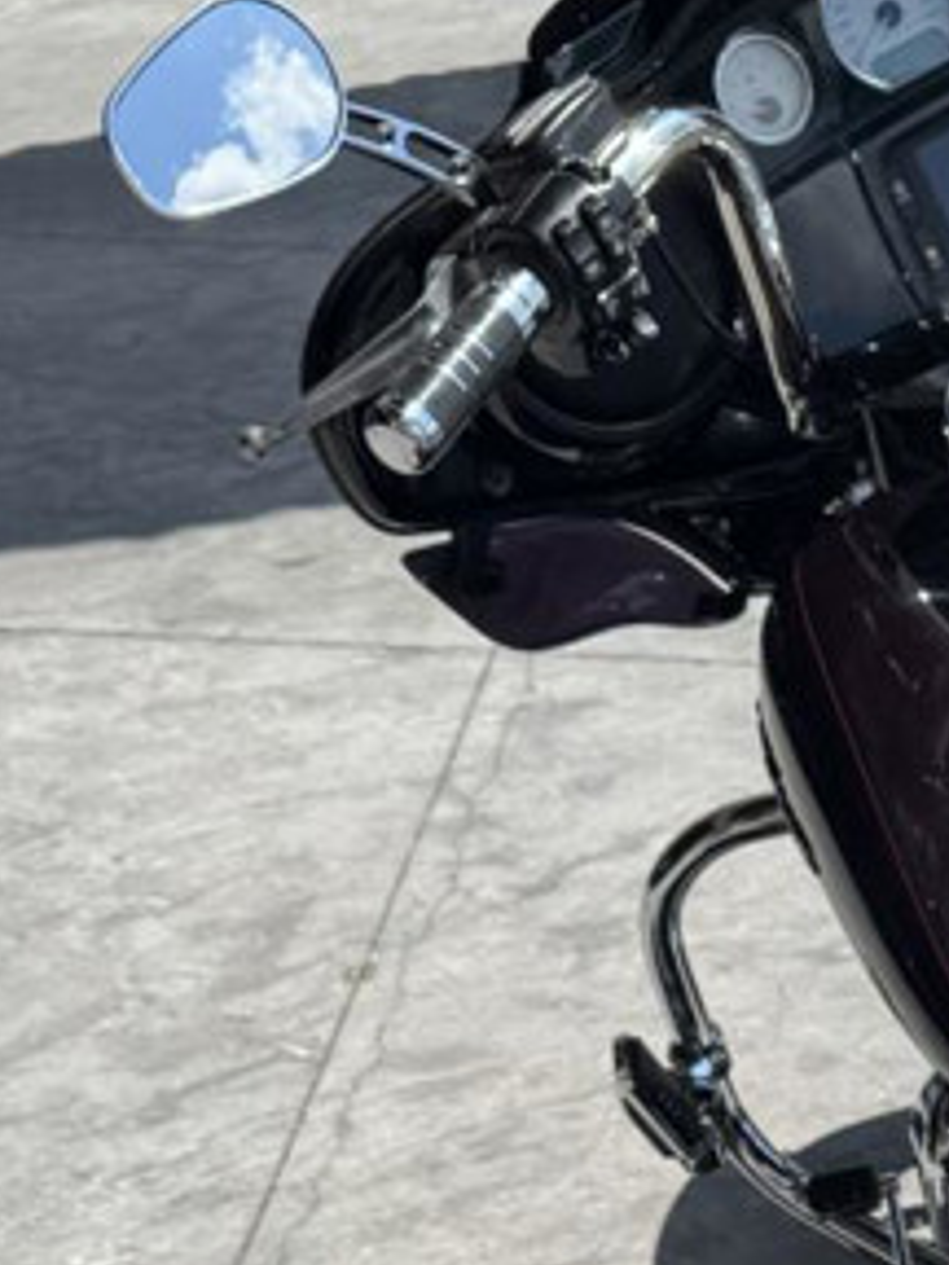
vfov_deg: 20.5
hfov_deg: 15.8
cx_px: 1230
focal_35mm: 89
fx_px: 3253
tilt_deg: -38.4
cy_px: 1553
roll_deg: -2.7
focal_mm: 6.76
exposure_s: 1/2959
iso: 80
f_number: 1.78
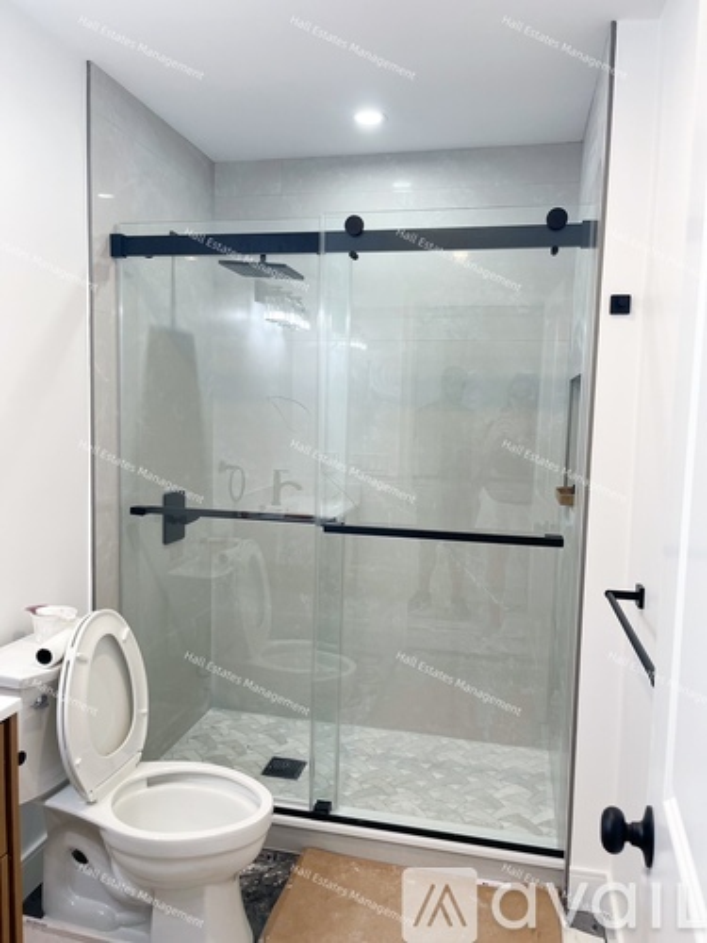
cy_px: 472
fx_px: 681
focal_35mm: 25
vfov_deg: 69.4
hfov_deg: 54.9
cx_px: 354
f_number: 1.6
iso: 100
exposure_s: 1/120
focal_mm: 5.1
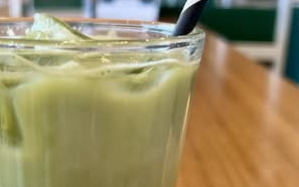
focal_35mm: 68
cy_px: 176
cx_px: 68
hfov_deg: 29.6
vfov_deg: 18.8
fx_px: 554
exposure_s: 1/121
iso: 100
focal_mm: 5.7
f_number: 1.5
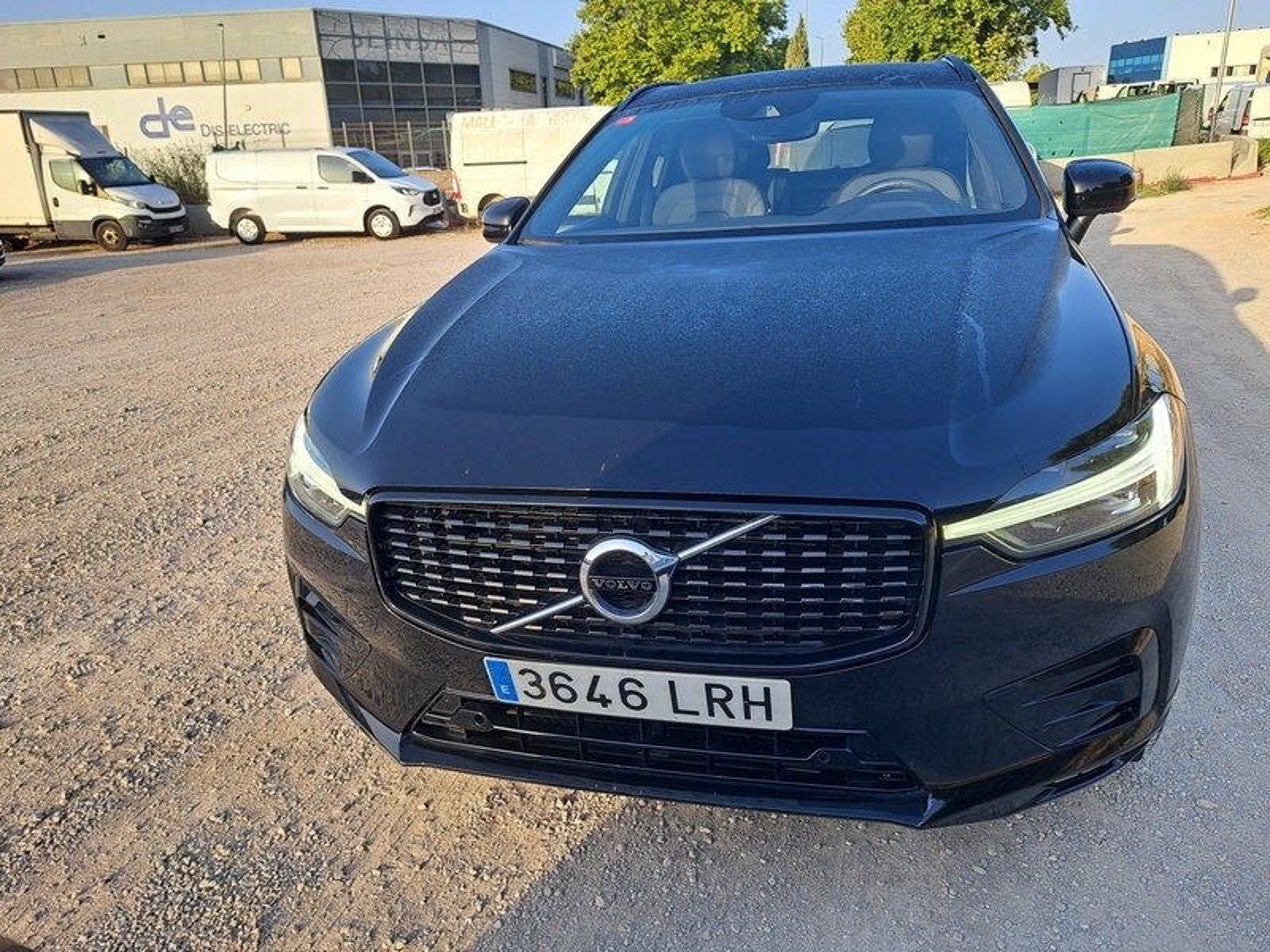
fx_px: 881
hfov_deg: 71.6
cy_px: 476
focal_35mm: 24
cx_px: 635
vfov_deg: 56.8
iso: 50
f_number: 1.8
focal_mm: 5.23
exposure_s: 1/350
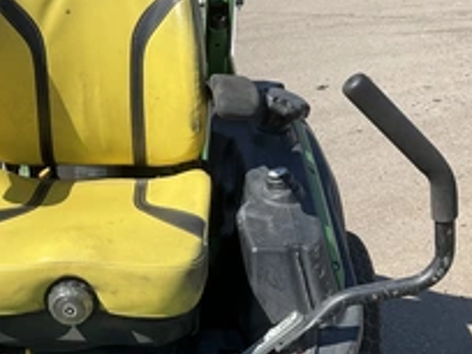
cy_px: 234
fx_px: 777
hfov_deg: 33.2
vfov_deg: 25.5
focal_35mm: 57
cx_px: 127
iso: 25
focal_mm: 3
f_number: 1.8
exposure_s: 1/1626
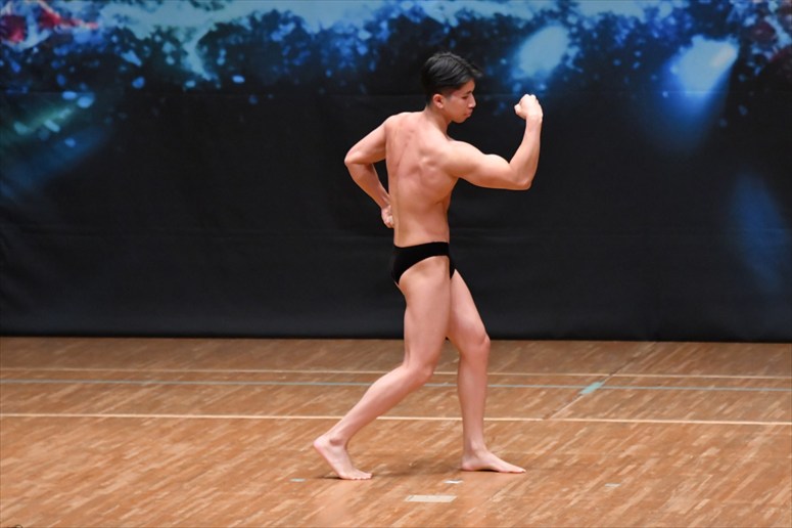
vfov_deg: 4.8
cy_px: 264
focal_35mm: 285
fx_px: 6267
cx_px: 396
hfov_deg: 7.2
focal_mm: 190
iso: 6400
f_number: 5.6
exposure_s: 1/400
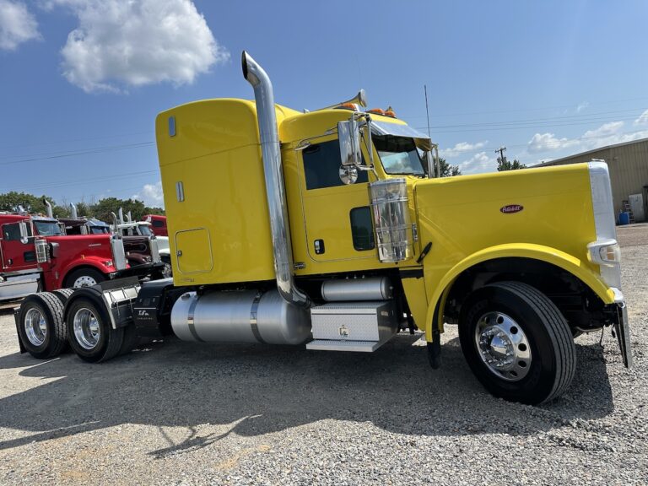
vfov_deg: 56.8
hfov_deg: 71.6
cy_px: 243
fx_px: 449
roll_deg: +7.2
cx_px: 324
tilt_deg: +1.2
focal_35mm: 24
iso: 80
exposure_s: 1/5525
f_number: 1.78
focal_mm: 6.86
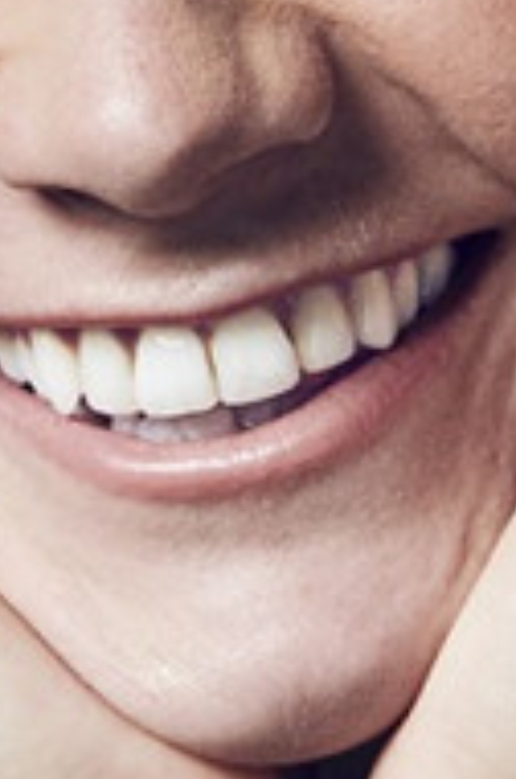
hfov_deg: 2.3
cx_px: 336
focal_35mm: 604
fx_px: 13033
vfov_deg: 3.4
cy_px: 896
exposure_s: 1/160
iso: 400
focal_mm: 85
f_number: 8
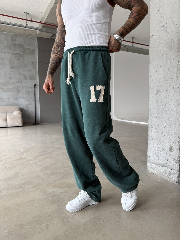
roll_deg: +0.1
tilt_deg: -5.1
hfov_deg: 56.8
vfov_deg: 71.6
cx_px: 90
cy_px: 120
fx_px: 166
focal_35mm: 24
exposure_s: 1/121
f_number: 1.78
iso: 50
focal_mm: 6.76
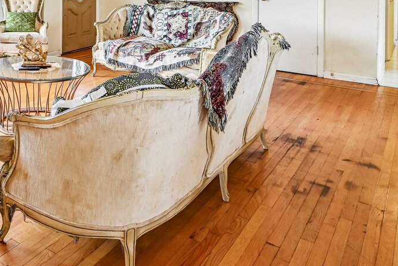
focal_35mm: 38
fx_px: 420
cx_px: 50
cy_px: -23
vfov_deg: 31.4
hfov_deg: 46.4
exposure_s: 1/25
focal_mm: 16
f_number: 13
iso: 400
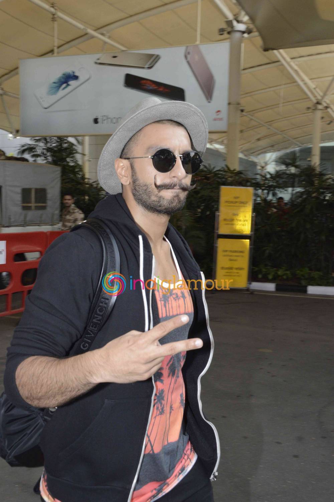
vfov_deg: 46.4
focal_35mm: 42
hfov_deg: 31.8
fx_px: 586
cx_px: 167
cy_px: 251
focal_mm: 28
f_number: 11
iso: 800
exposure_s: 1/200
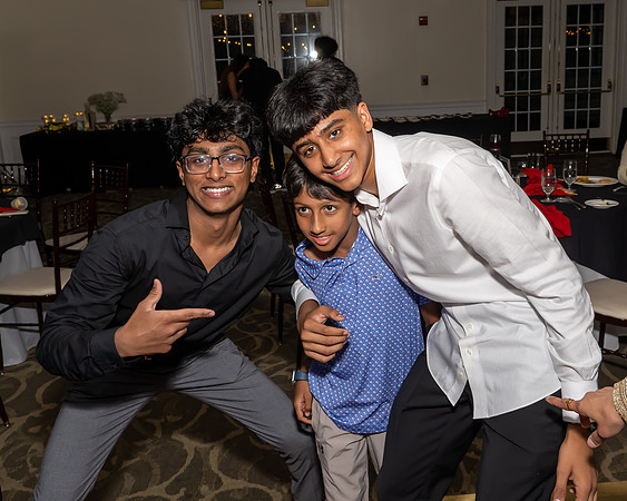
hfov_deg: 50.7
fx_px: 657
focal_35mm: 35
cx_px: 376
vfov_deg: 41.7
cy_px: 218
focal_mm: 18
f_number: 7.1
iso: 640
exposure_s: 1/250
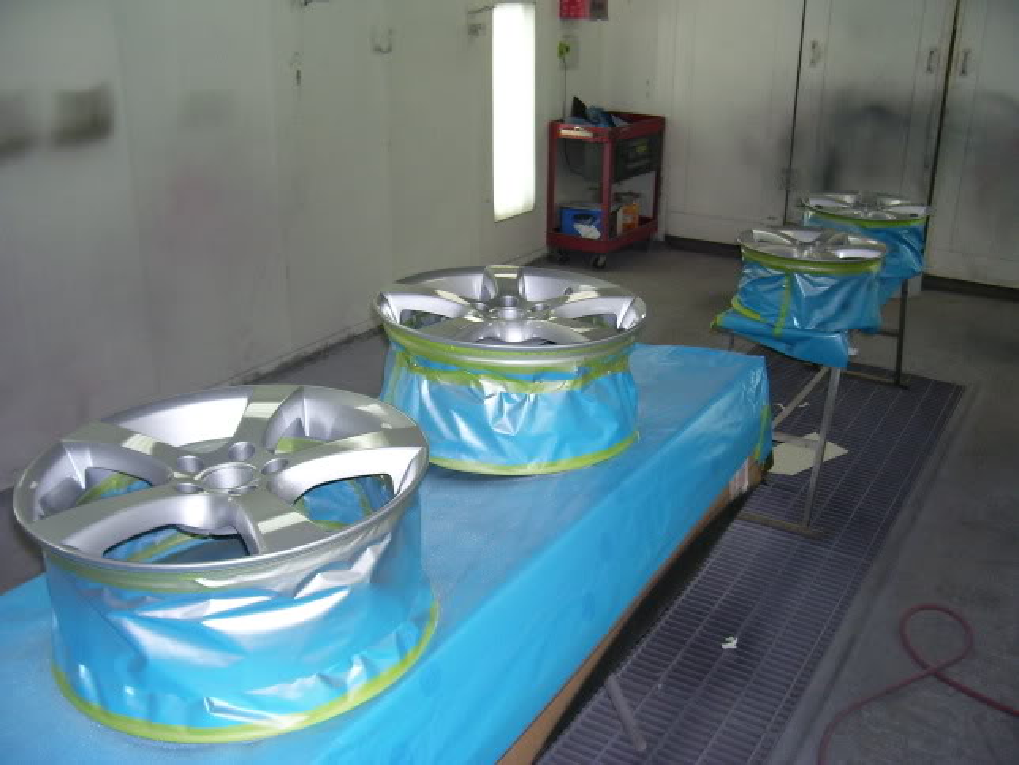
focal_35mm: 34
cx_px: 510
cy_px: 382
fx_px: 1001
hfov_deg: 54.0
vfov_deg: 41.8
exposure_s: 1/60
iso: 80
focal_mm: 5.6
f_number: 2.7
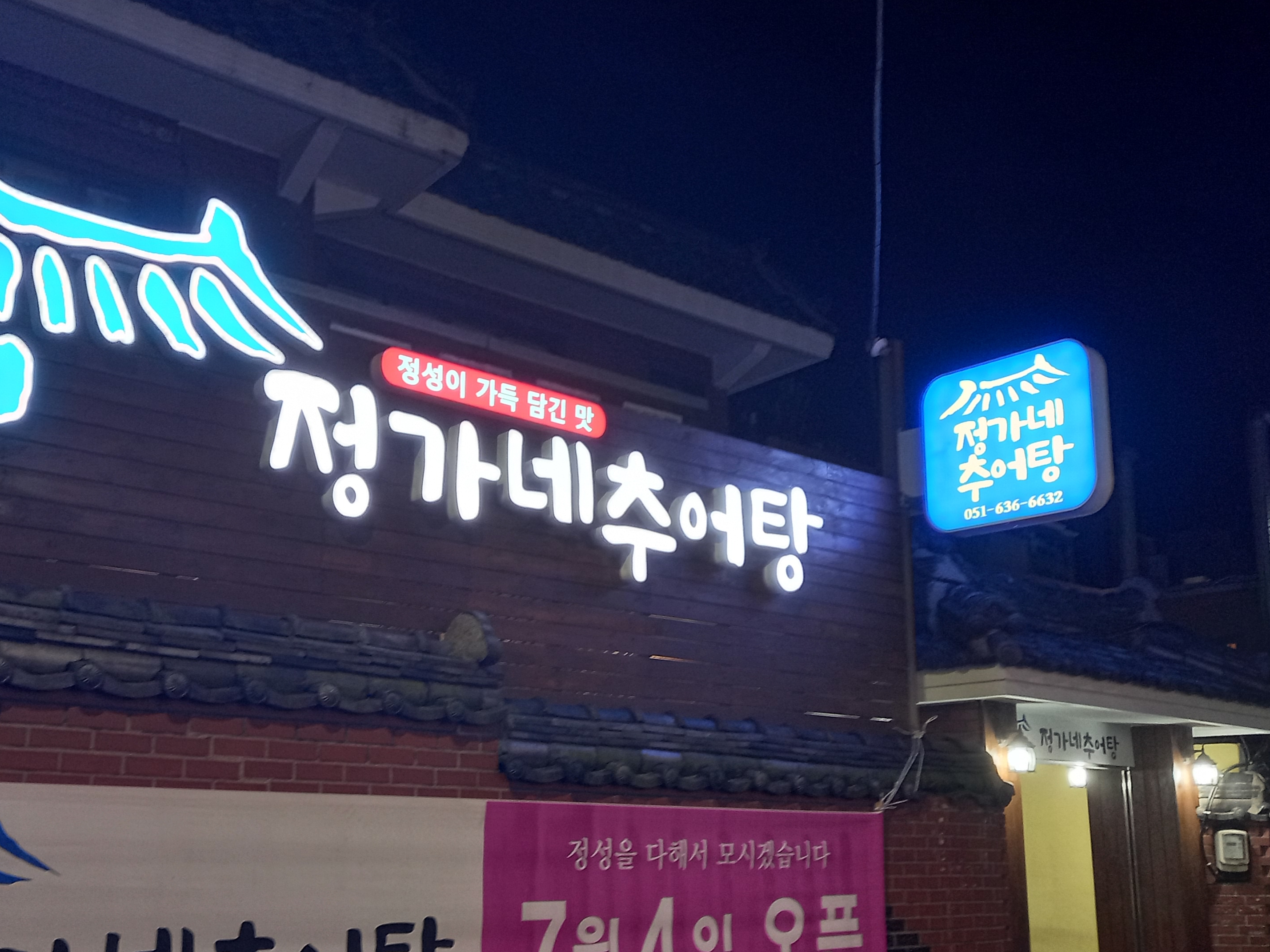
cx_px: 507
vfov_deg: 40.3
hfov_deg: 52.3
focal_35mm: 35
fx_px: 1284
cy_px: 619
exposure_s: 1/40
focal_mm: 4.6
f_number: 2
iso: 200
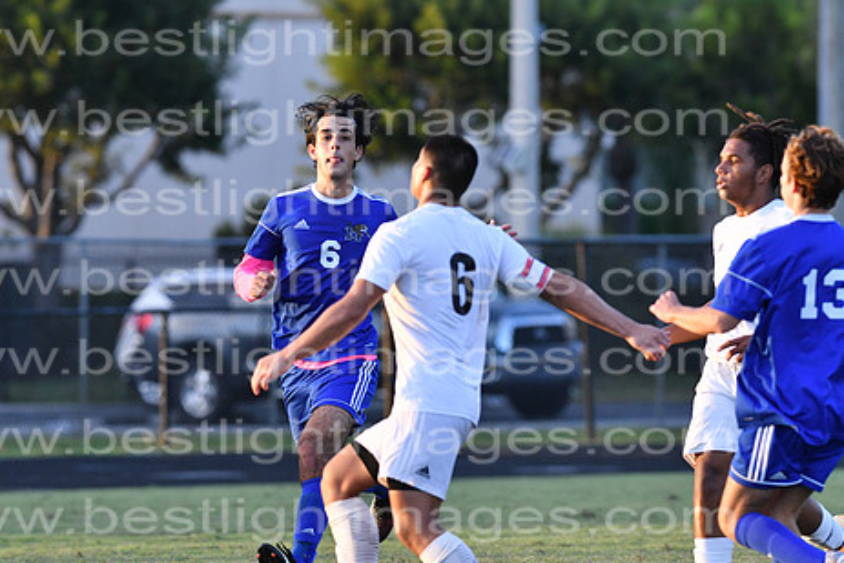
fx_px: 13226
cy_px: 322
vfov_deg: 2.4
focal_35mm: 564
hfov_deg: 3.7
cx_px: 321
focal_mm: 300
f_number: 4.5
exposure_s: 1/1000
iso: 1600
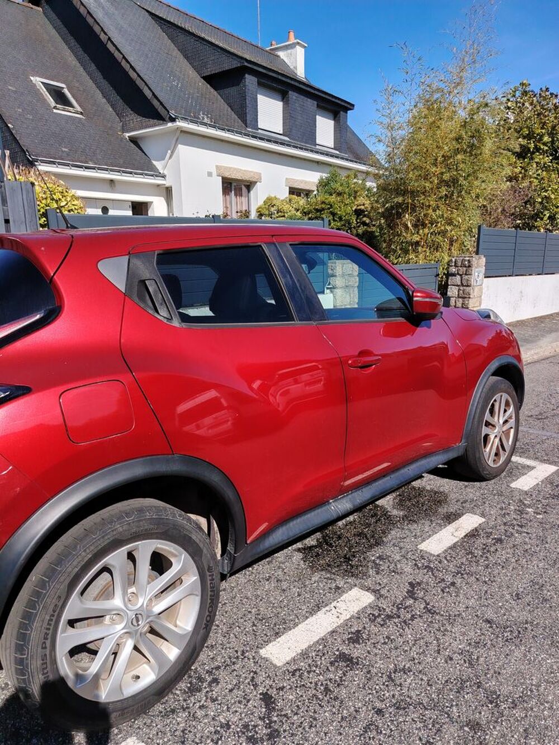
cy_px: 372
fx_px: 517
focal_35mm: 24
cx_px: 280
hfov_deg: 56.8
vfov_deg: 71.6
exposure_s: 1/1421
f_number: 1.75
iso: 100
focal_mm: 5.25
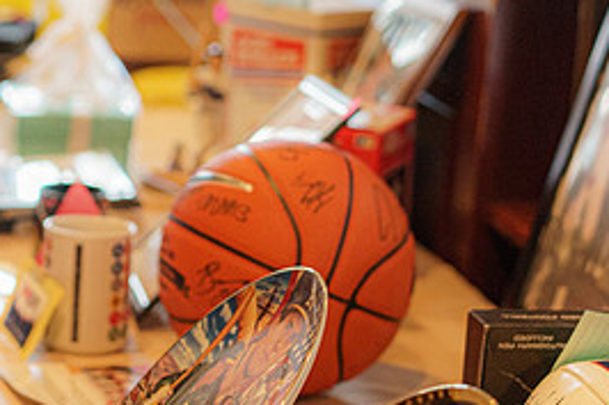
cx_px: 55
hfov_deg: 16.8
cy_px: 125
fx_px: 2029
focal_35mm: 120
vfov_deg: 11.4
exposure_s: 1/200
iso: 1600
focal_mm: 55
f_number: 2.8
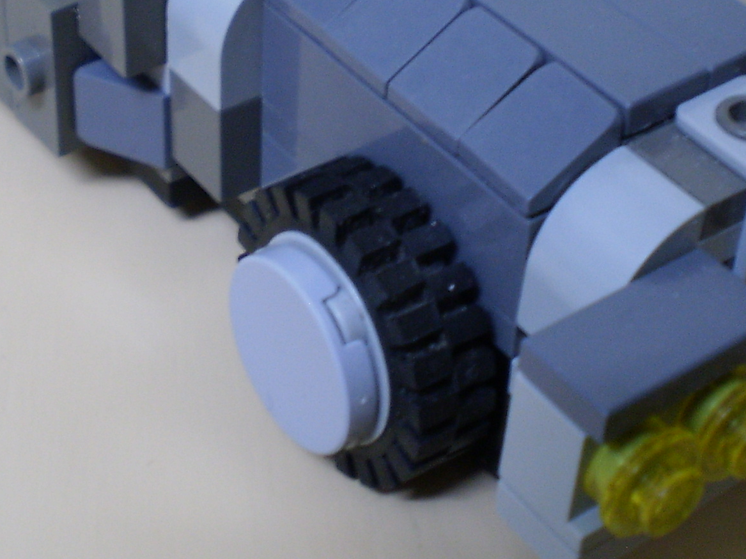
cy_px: 76
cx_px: 351
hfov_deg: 24.7
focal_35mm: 79
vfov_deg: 18.4
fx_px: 1702
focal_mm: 6.3
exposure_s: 1/4
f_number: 3.1
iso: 125
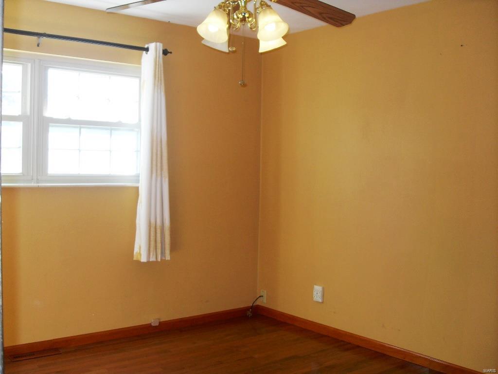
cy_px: 187
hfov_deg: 50.1
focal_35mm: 37
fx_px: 532
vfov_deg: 38.7
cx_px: 249
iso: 100
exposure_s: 1/45
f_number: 2.8
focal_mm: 6.3
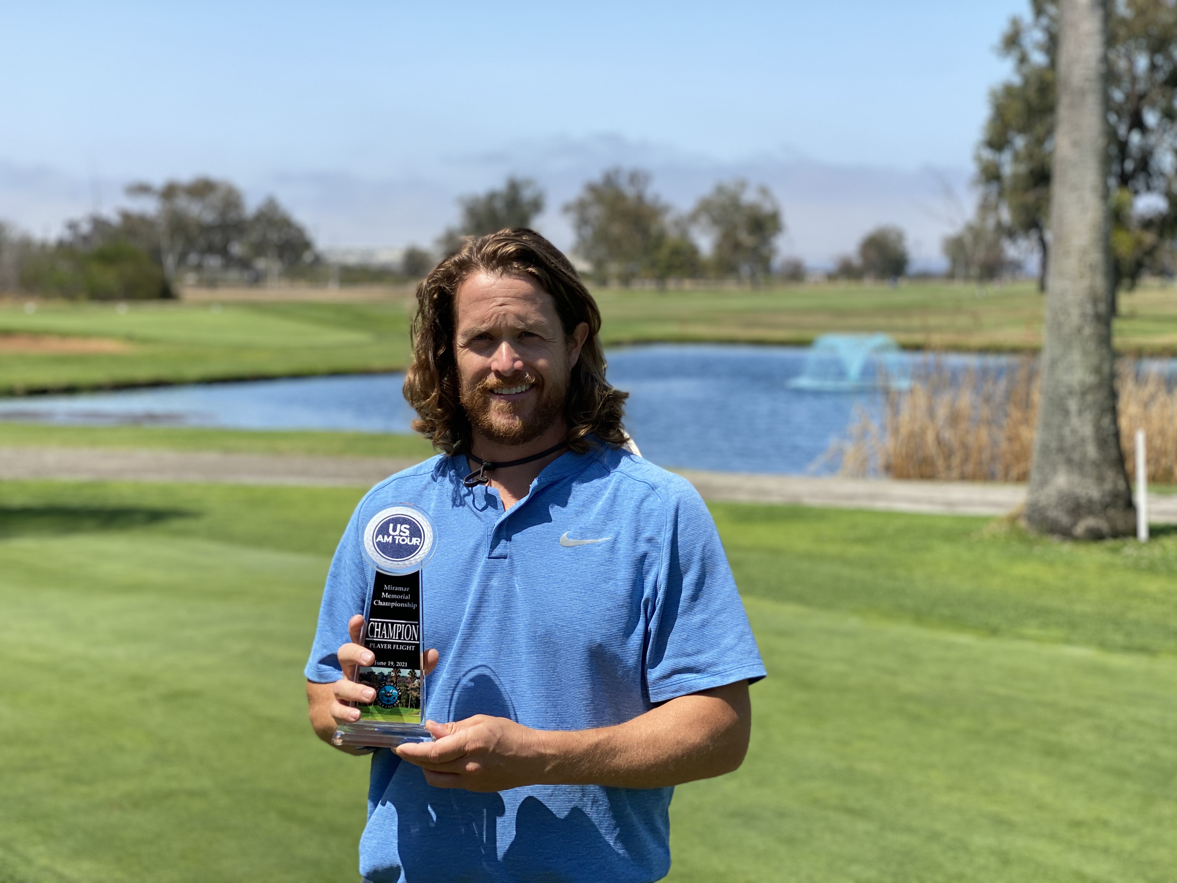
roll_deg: -0.4
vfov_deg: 28.0
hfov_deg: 36.8
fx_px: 1768
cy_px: 442
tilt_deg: -5.6
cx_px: 588
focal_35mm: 52
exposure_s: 1/1410
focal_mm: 6
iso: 20
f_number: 2
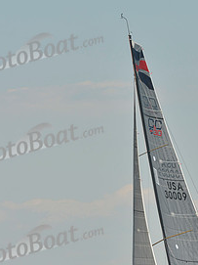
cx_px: 155
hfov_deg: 3.6
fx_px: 3145
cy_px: 181
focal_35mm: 412
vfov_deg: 4.8
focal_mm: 200
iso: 280
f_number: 7.1
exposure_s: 1/1250
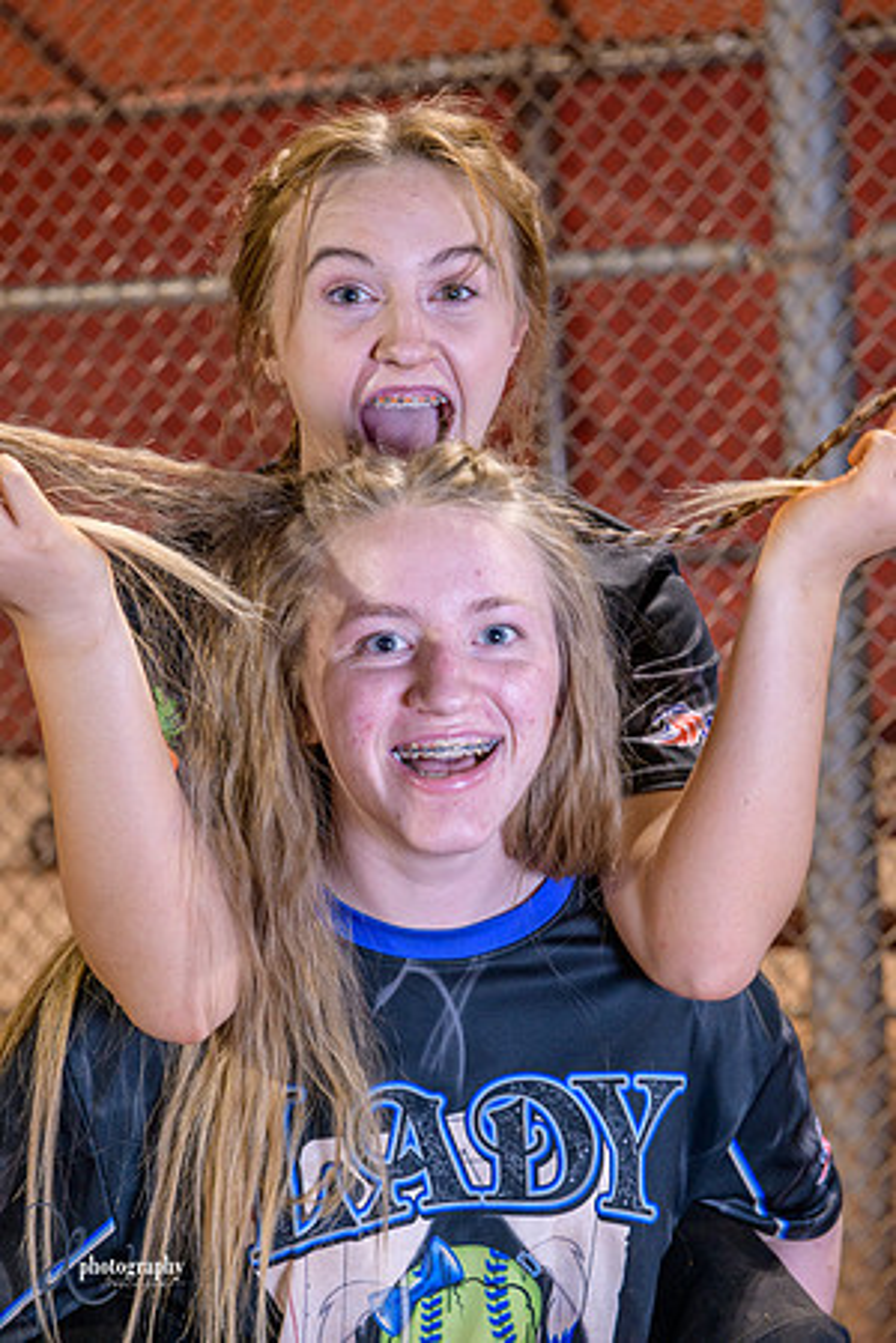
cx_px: 448
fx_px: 2613
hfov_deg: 19.5
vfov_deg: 28.8
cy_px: 672
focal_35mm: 70
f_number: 5
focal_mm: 70
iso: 2000
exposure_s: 1/80
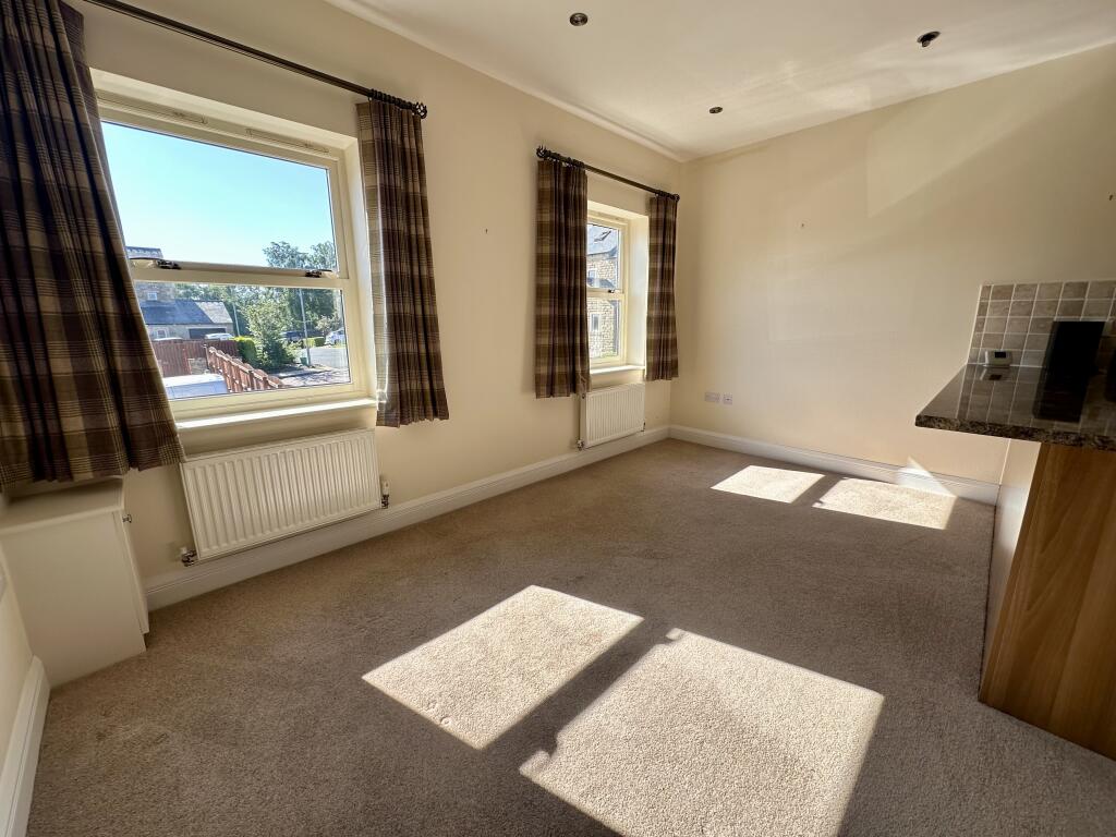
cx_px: 558
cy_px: 418
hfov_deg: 102.1
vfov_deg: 85.7
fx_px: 451
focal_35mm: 14
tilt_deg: -12.2
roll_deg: +0.0
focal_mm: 2.22
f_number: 2.2
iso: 40
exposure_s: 1/270
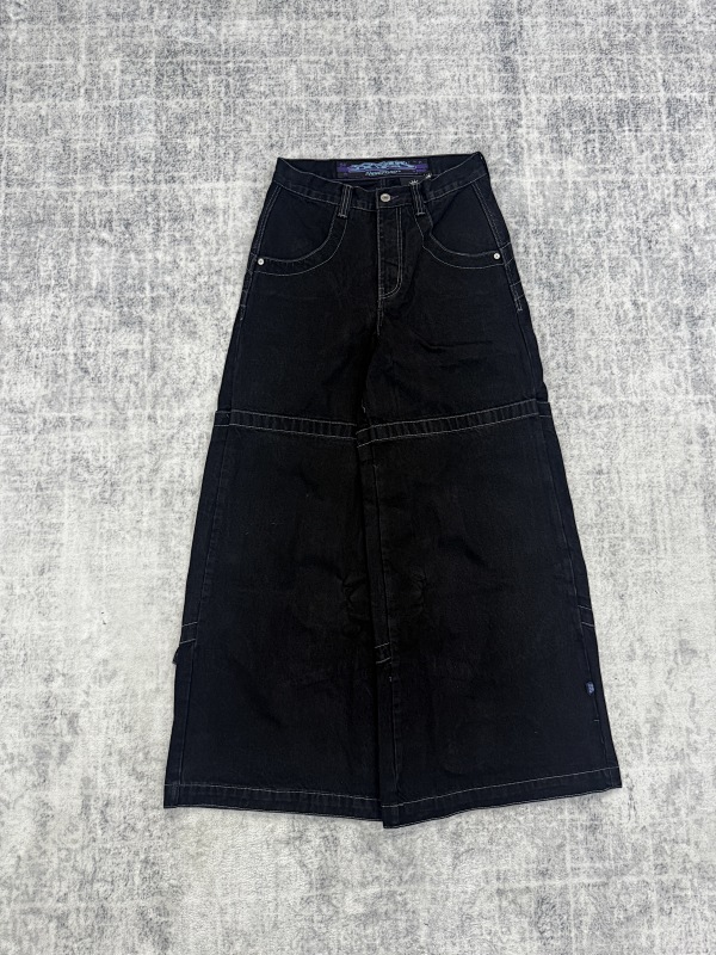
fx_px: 662
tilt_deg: -82.1
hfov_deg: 56.8
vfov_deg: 71.6
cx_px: 358
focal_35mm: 24
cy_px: 478
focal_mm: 6.76
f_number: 1.78
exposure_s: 1/121
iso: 125
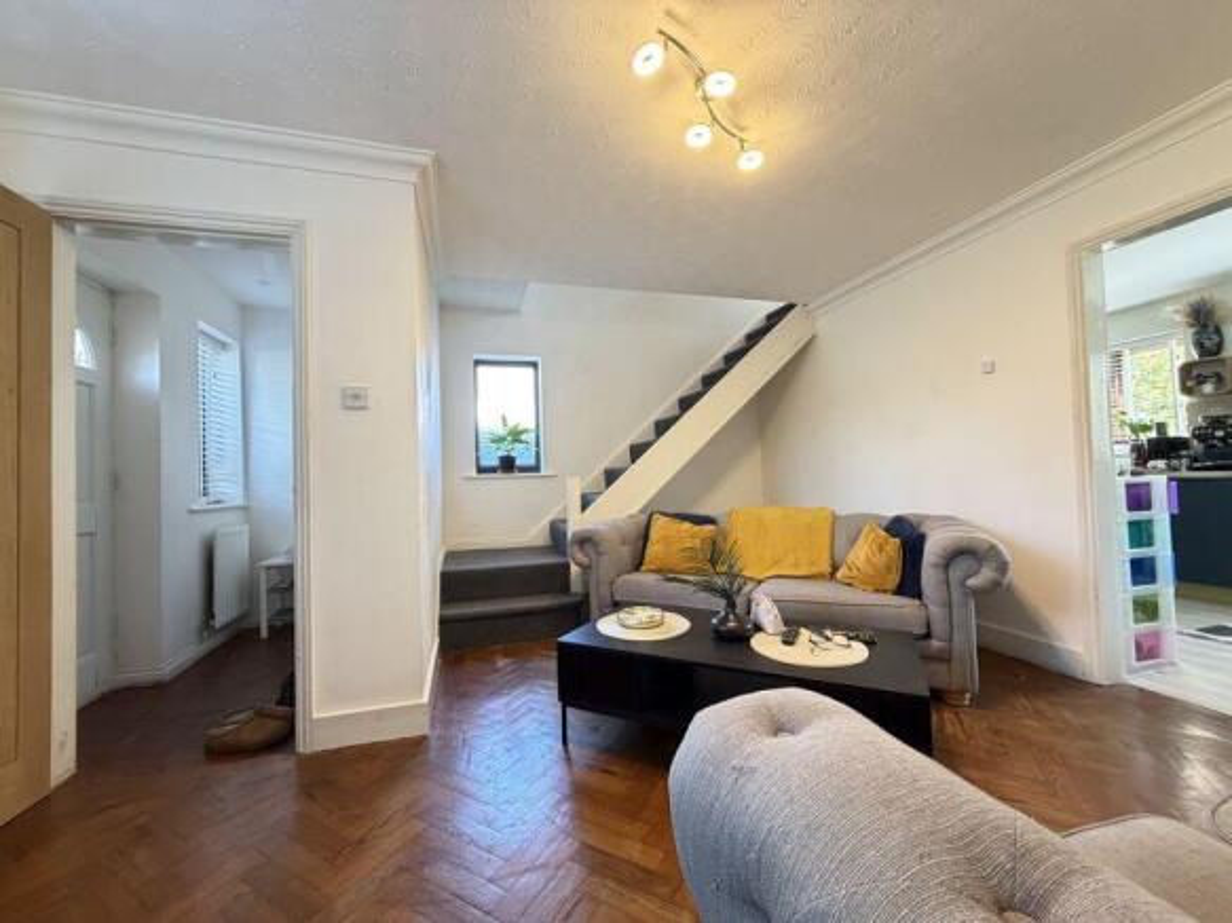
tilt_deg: +1.2
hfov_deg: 102.1
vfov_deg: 85.7
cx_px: 616
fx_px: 498
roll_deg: +2.1
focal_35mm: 14
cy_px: 462
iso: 400
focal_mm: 2.22
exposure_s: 1/50
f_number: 2.2
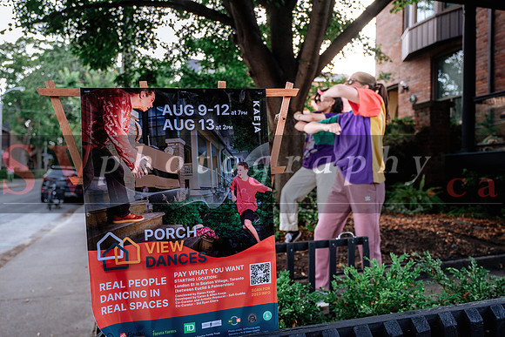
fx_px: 379
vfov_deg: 48.0
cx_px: 252
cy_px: 168
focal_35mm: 27
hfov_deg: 67.4
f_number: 2.8
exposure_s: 1/250
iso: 800
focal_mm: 18.2
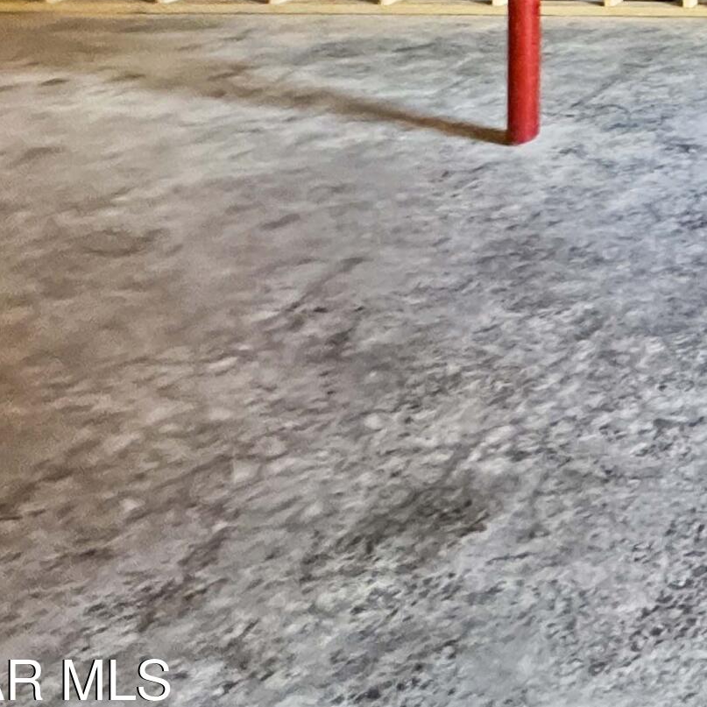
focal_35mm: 46
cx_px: 1201
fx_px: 1063
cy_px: -215
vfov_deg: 29.5
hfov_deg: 23.6
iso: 800
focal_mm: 2.22
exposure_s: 1/60
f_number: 2.2
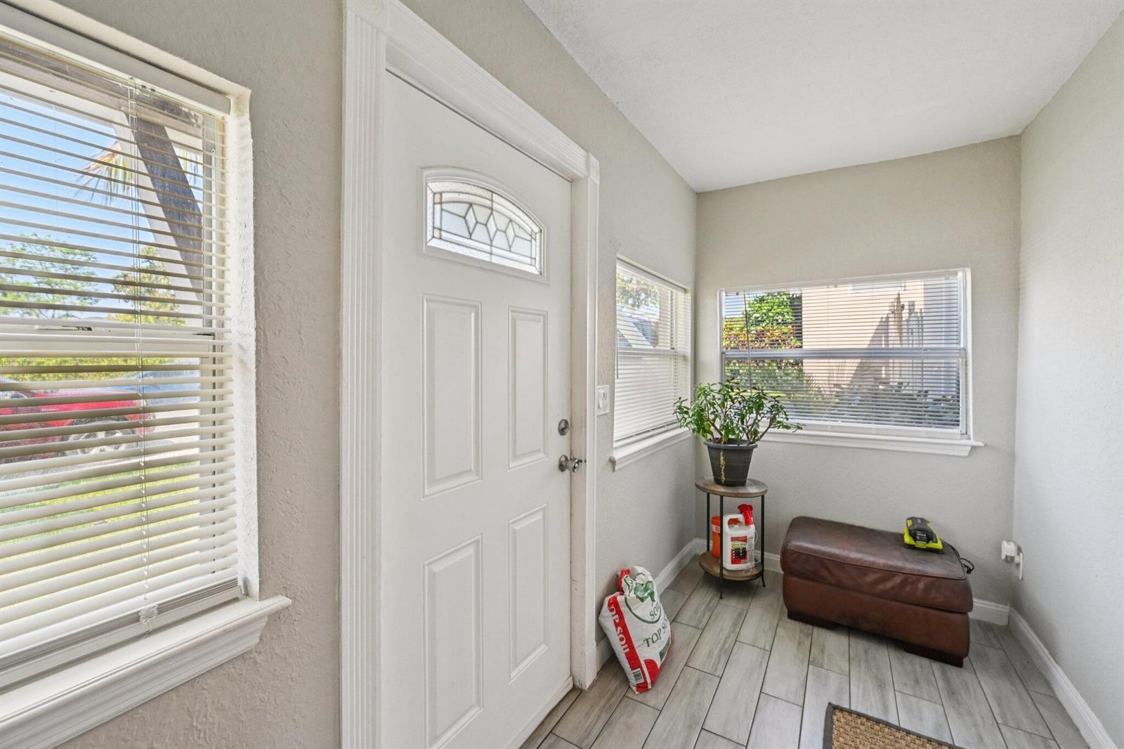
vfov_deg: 81.2
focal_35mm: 14
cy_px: 374
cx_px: 562
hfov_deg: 104.3
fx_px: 437
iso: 2500
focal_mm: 14
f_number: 8
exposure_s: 1/320
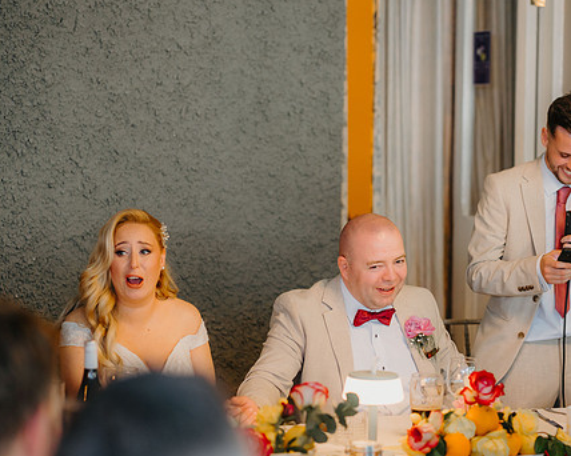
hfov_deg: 17.3
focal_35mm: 111
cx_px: 367
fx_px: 1875
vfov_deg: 13.9
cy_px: 243
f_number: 2
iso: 1250
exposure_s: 1/200
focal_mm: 85
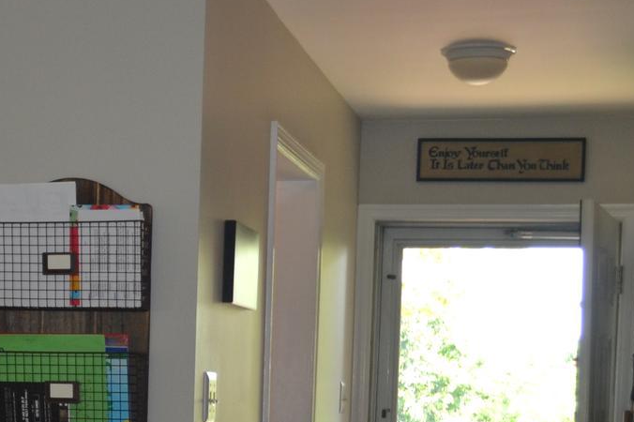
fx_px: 1760
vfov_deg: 13.5
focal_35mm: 100
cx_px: -150
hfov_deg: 19.1
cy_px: 438
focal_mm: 22
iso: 400
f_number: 4
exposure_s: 1/80
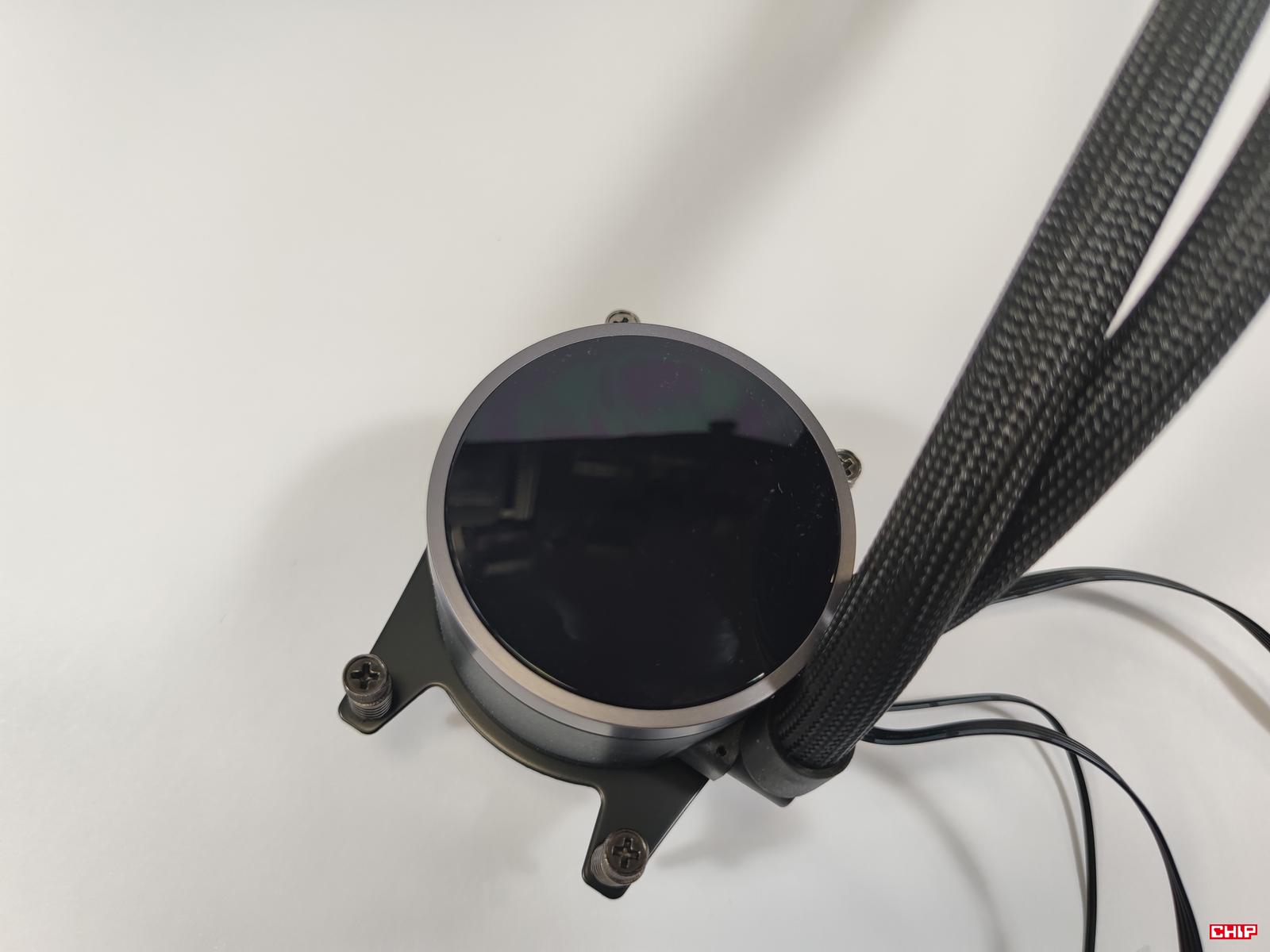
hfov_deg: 69.4
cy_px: 476
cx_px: 635
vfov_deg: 54.9
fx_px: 917
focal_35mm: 25
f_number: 1.85
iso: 94
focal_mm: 6.78
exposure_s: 1/100
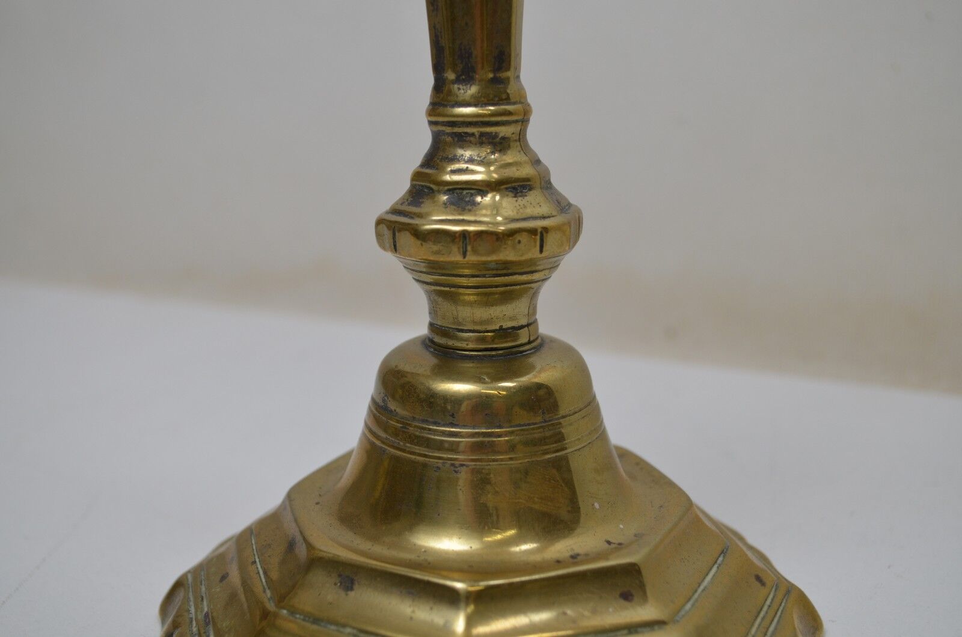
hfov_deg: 41.2
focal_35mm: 48
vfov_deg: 28.0
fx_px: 1280
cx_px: 481
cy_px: 318
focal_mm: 32
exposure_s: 1/125
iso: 400
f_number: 5.6
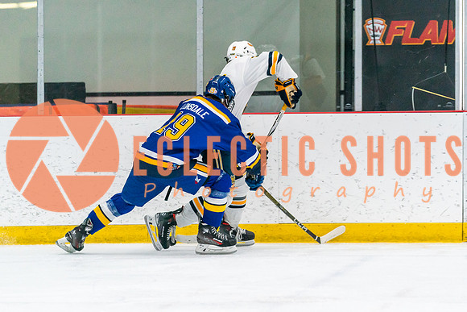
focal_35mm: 260
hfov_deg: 7.9
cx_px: 270
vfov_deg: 5.3
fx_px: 3377
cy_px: 156
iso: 3200
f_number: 2.8
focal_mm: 181
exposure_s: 1/1250
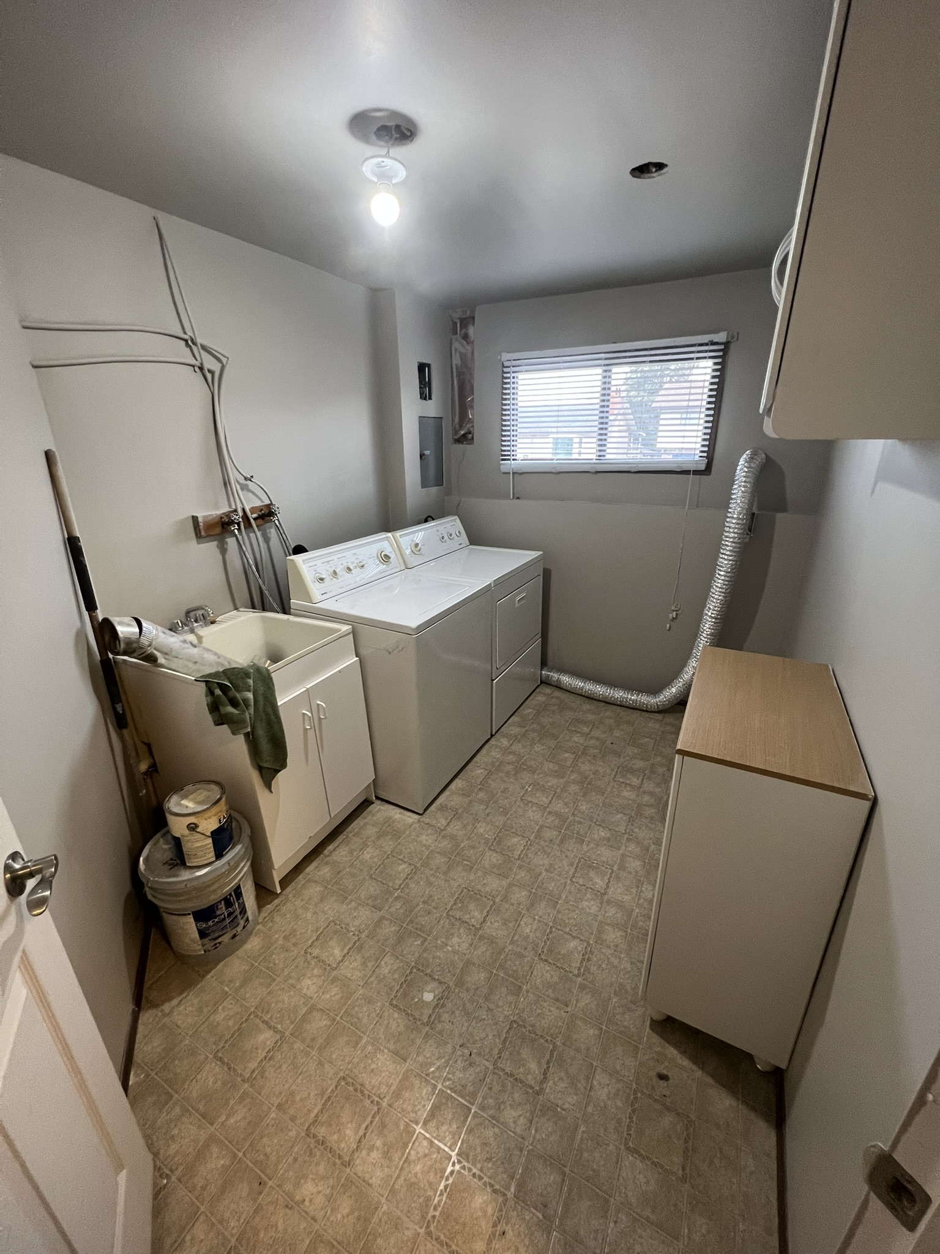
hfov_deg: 89.9
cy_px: 627
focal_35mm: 13
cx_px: 470
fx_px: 471
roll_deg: +0.3
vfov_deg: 106.2
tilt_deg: -20.6
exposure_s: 1/60
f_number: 1.8
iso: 250
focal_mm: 1.57
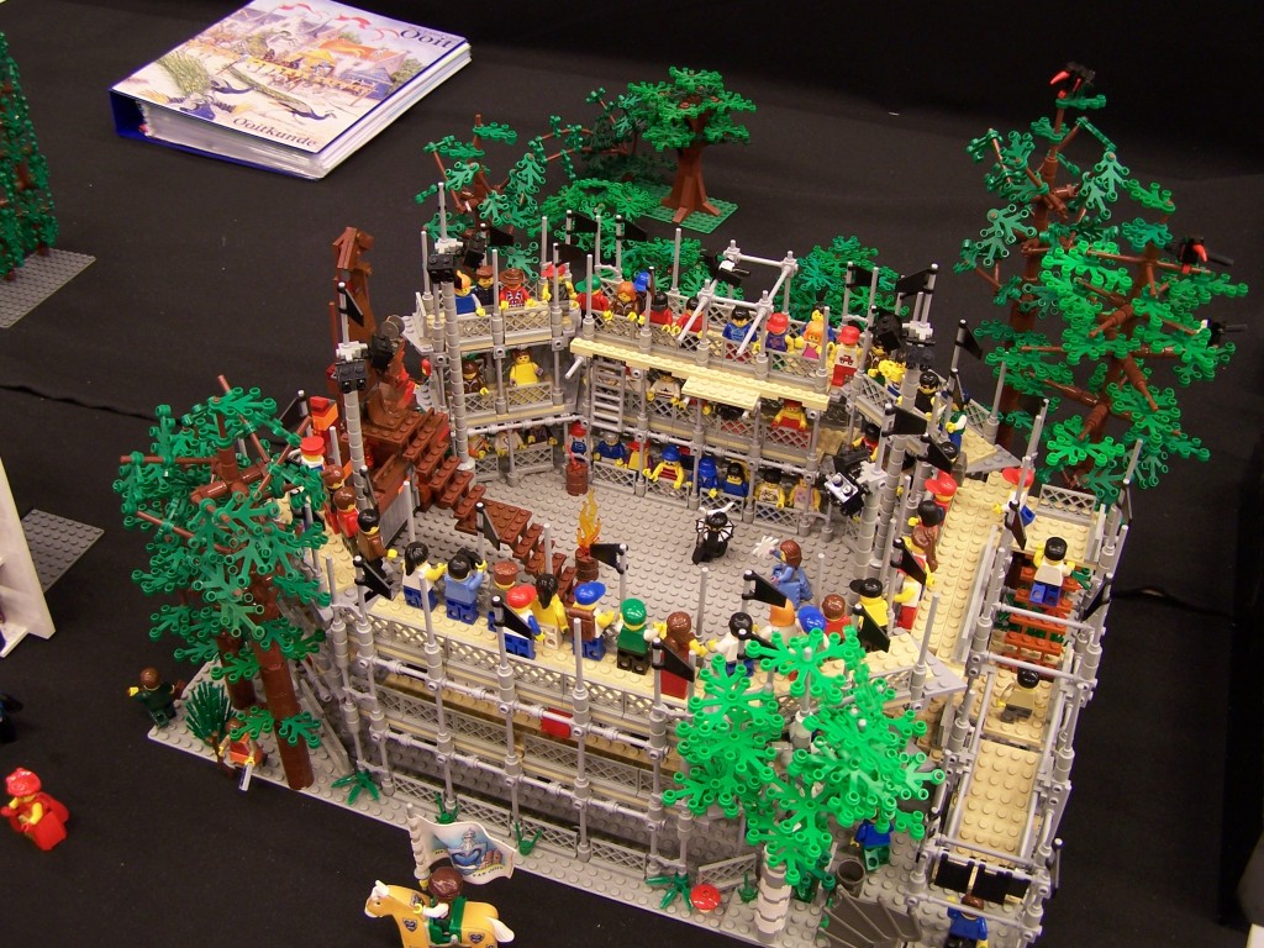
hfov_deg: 49.0
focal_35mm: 38
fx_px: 1388
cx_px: 632
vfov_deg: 37.7
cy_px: 474
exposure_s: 1/2
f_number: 2.8
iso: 80
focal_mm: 6.3
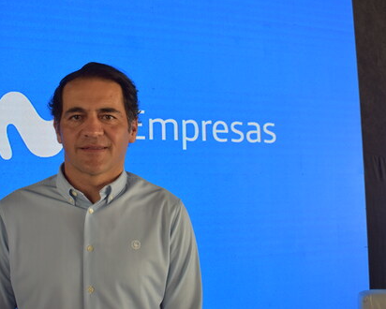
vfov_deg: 36.5
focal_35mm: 41
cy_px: 154
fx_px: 469
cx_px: 158
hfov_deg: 44.6
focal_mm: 24
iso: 400
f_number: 5.6
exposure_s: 1/125
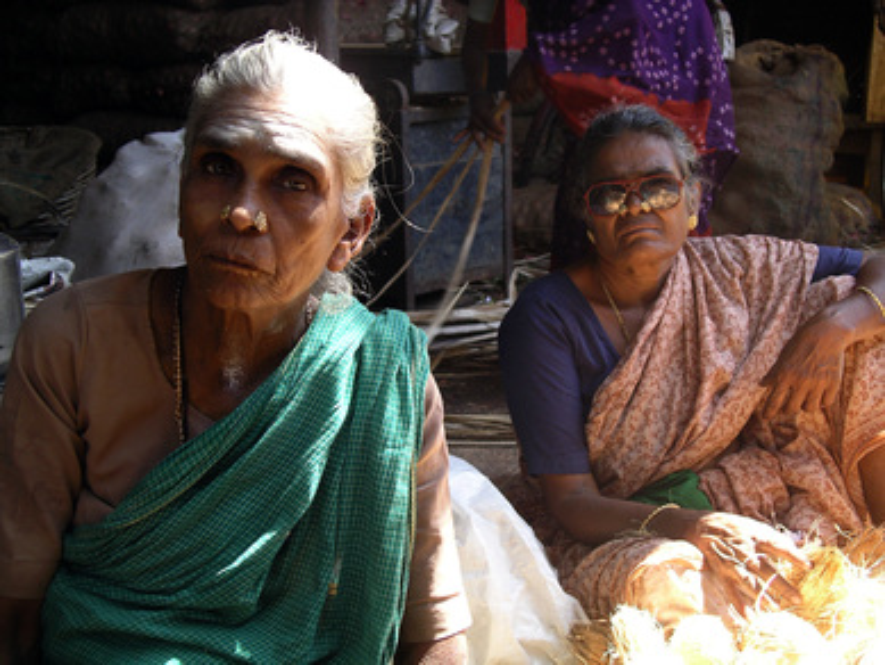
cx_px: 442
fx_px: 1841
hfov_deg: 27.0
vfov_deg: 20.5
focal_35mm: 72
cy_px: 332
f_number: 3.5
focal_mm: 14.9
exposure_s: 1/83
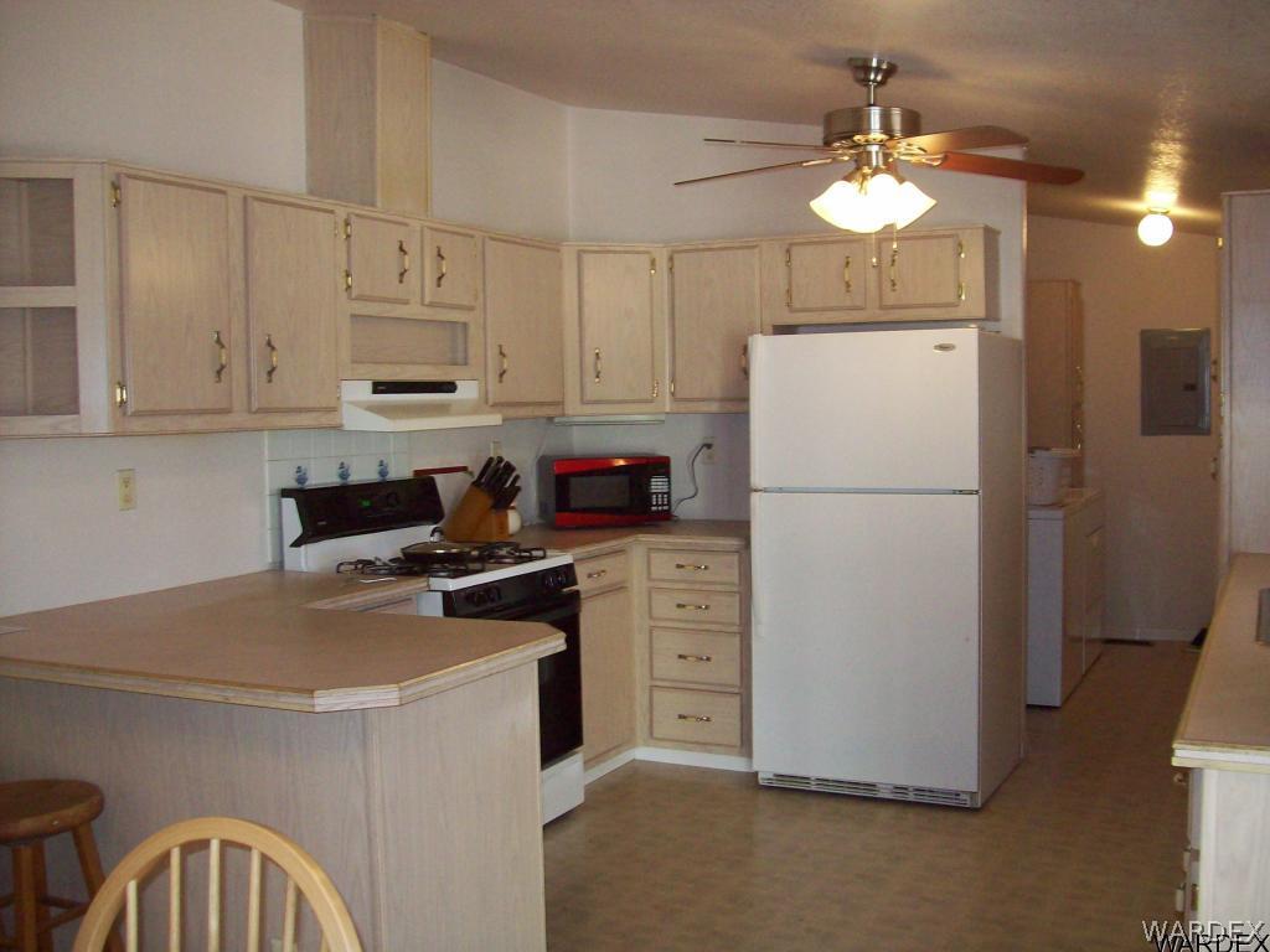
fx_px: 1321
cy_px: 476
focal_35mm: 36
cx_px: 635
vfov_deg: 39.7
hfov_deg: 51.4
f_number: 2.7
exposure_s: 1/64
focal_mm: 6
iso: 200
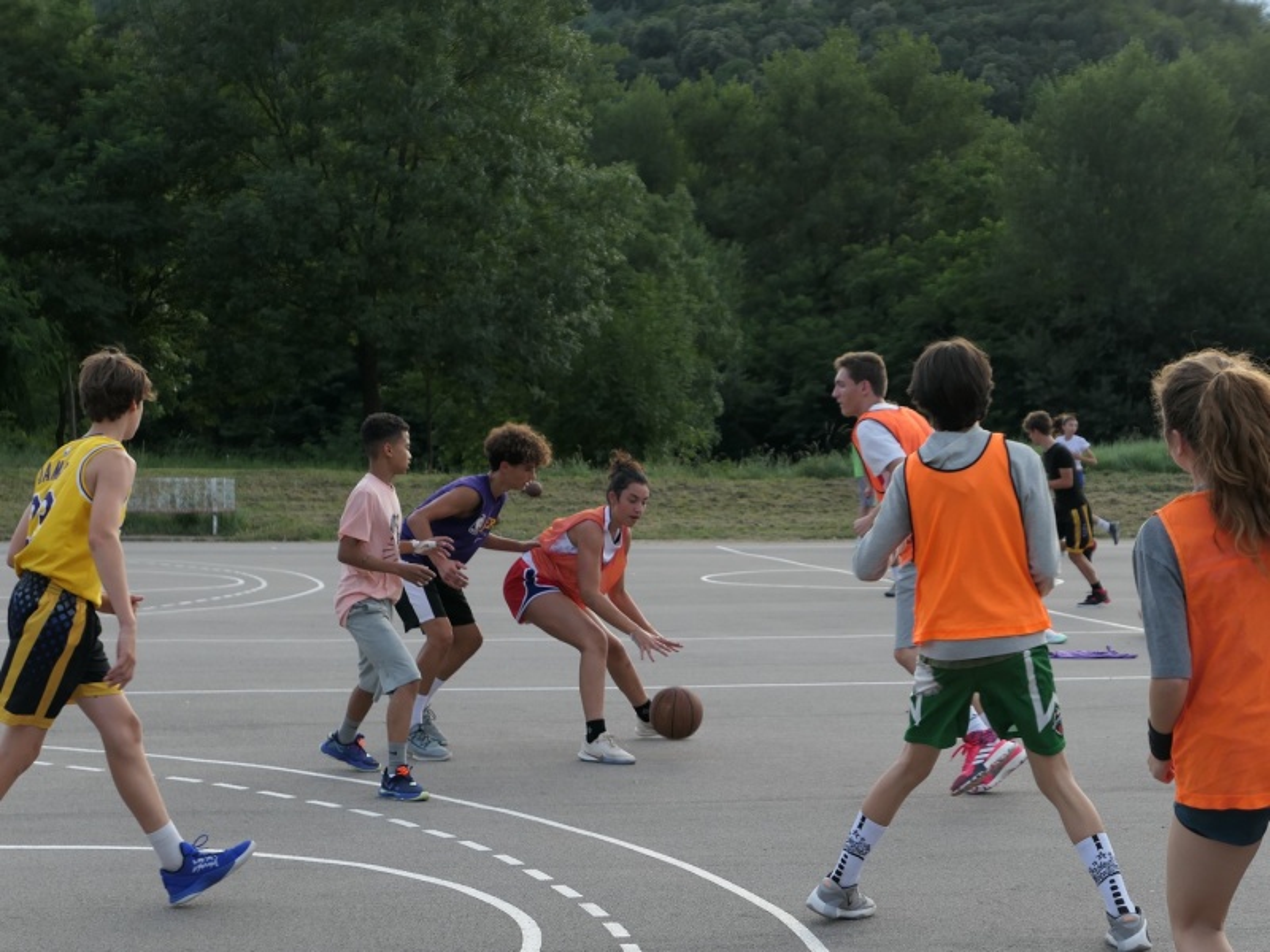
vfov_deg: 18.9
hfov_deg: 25.0
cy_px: 476
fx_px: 2862
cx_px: 635
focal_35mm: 78
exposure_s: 1/500
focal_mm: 26.4
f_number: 2.8
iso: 250
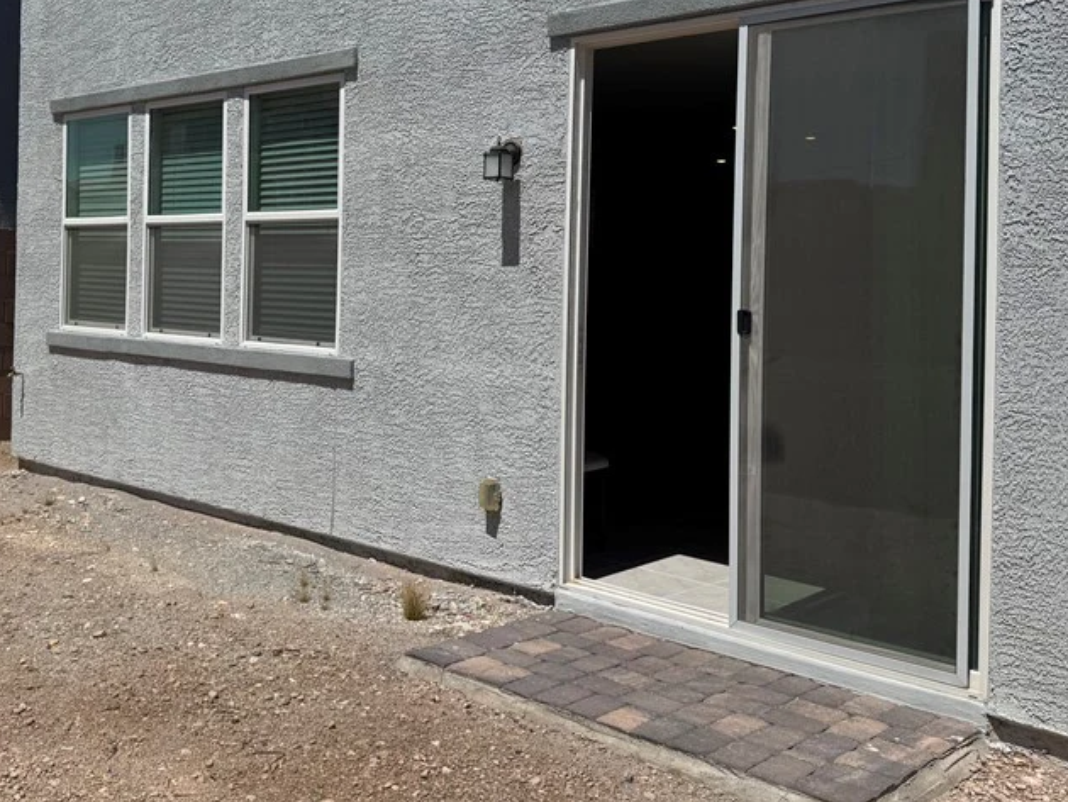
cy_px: 261
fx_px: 1204
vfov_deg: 36.4
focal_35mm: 39
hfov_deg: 47.6
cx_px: 426
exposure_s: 1/10417
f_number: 1.78
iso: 80
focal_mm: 6.76
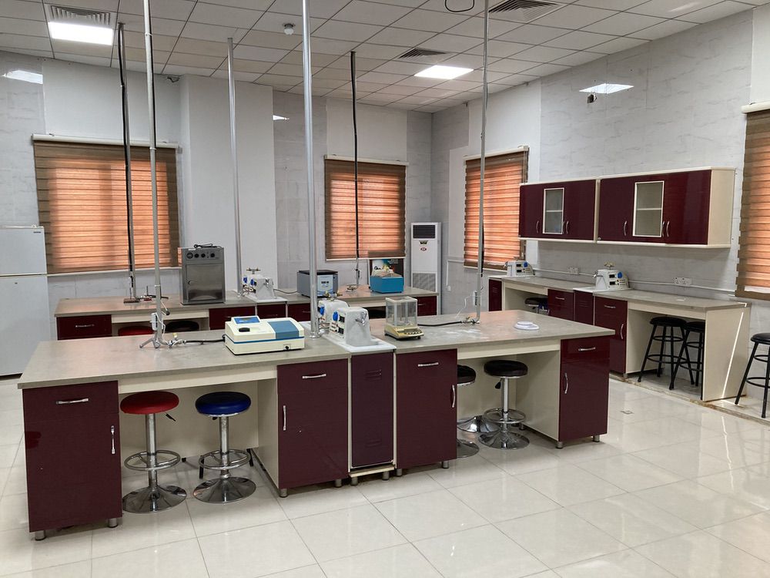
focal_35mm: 28
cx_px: 385
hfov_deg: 63.4
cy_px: 289
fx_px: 623
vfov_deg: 49.7
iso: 125
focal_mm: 3.99
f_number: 1.8
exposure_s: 1/60
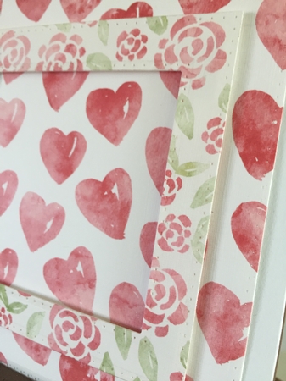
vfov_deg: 61.7
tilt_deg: -17.3
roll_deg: +0.9
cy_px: 190
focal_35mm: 29
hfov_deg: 48.2
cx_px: 143
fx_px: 320
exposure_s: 1/33
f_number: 2.2
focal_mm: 4.15
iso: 100
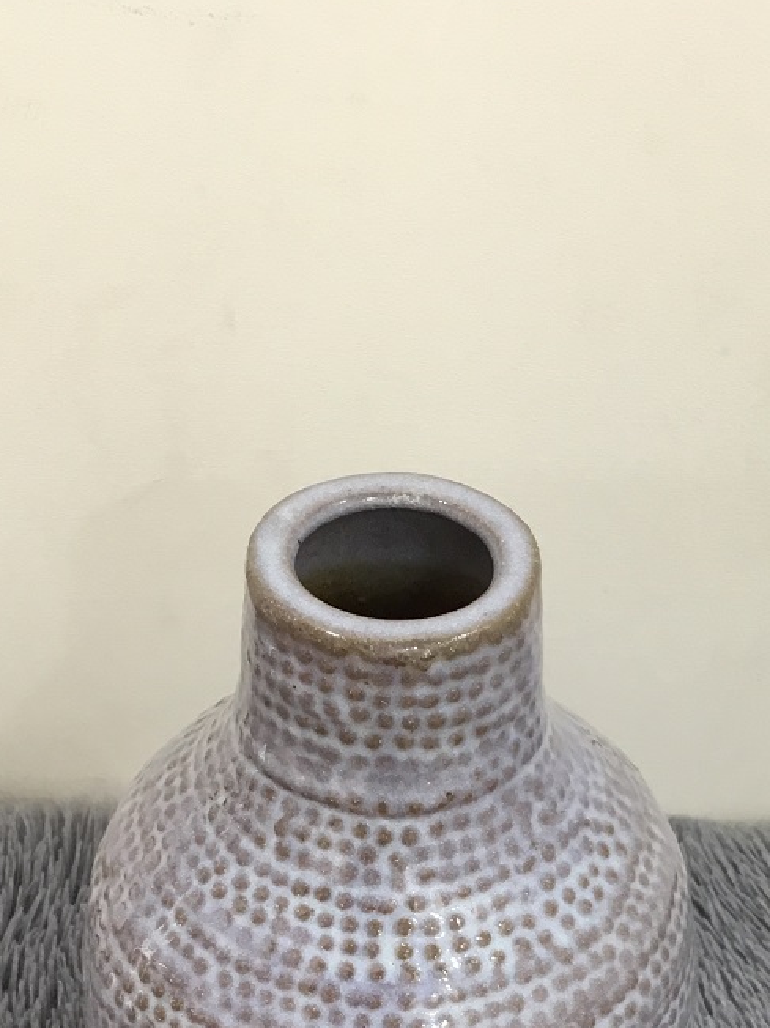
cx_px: 395
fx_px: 1692
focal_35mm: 57
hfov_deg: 25.6
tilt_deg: -48.3
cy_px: 899
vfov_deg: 32.3
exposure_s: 1/33
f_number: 2.4
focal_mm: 3.3
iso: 80
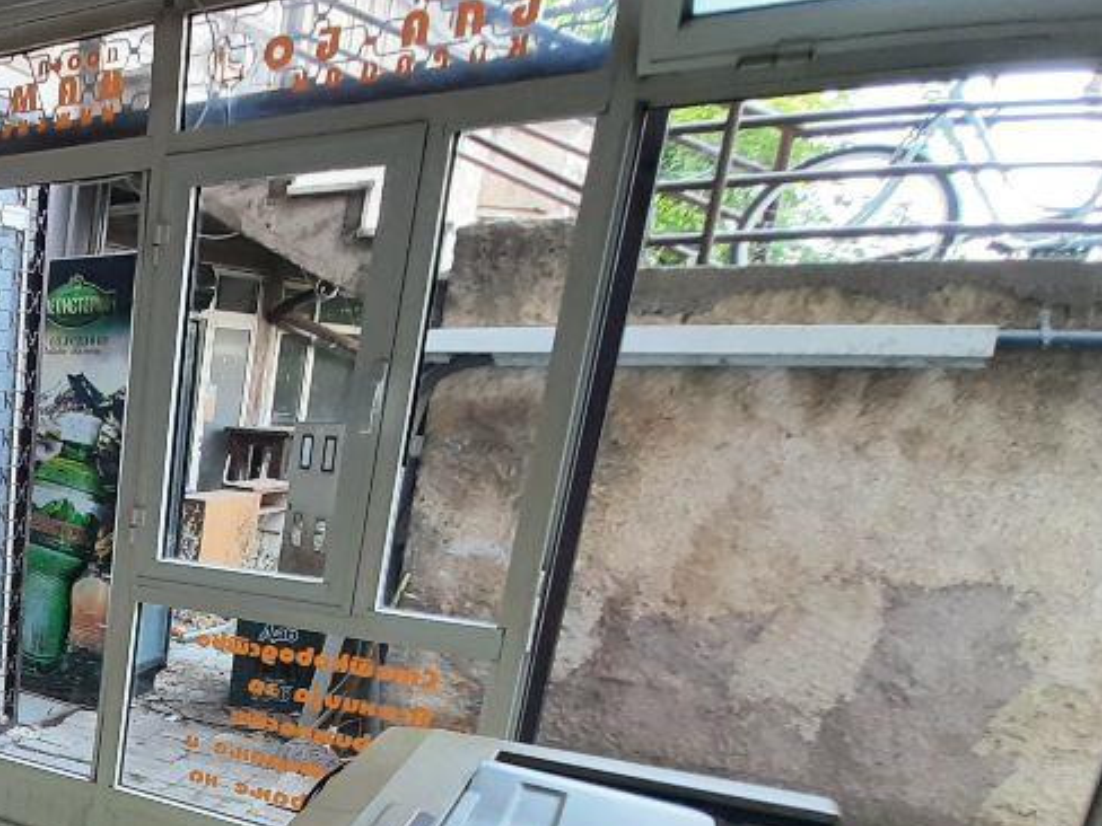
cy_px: 682
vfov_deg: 41.9
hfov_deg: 42.9
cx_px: -138
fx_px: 1019
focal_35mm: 32
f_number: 2.2
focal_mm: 1.42
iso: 50
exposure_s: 1/50
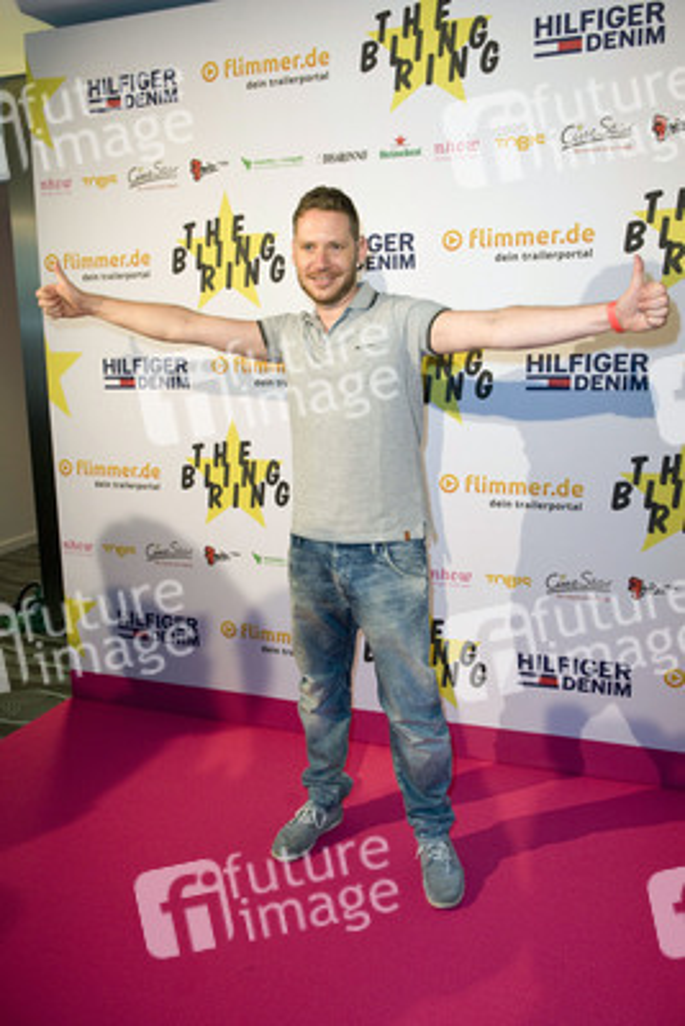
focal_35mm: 29
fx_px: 827
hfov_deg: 45.0
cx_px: 342
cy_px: 513
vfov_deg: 63.6
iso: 1600
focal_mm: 29
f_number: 4.5
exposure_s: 1/200
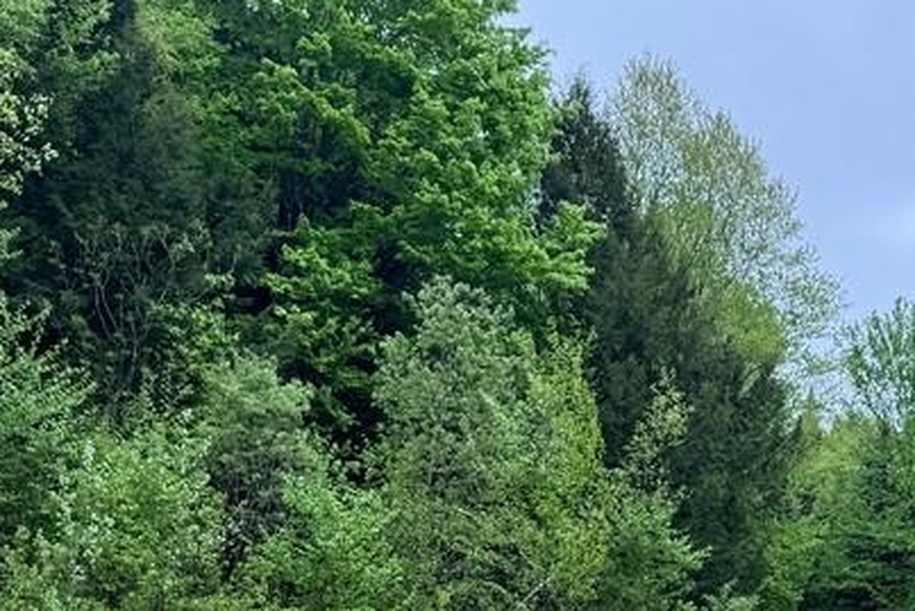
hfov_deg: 29.8
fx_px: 1678
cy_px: 725
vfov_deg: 19.5
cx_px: 725
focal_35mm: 66
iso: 80
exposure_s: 1/671
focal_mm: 6.76
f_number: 1.78
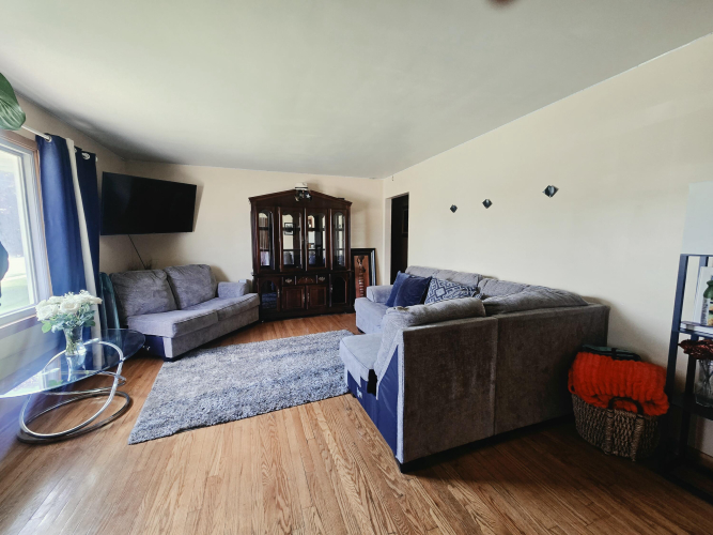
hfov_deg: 106.2
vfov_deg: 89.9
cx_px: 356
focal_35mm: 13
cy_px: 268
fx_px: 268
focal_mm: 2.2
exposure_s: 1/60.2
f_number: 2.2
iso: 160
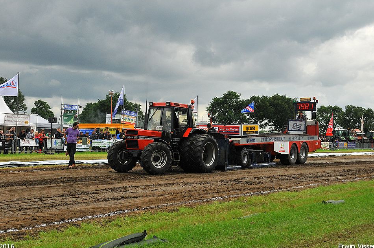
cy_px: 117
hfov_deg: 35.4
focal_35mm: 57
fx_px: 586
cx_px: 177
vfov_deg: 23.9
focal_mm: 35
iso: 500
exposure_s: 1/2000
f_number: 6.3
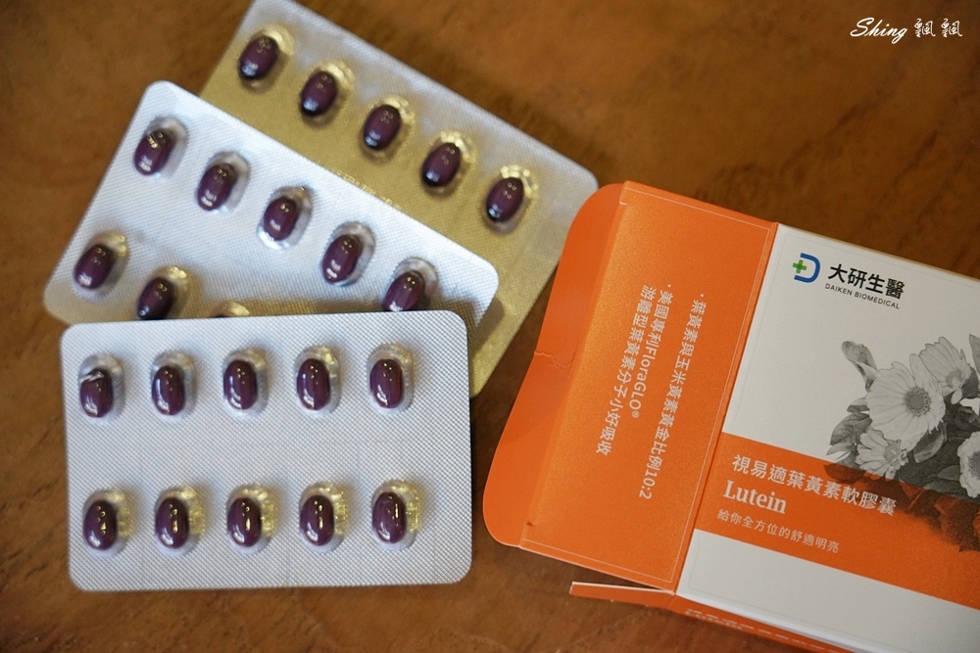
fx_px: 2477
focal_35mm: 91
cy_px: 326
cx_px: 490
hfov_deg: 22.4
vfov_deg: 15.0
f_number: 4.5
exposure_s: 1/100
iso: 2000
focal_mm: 91
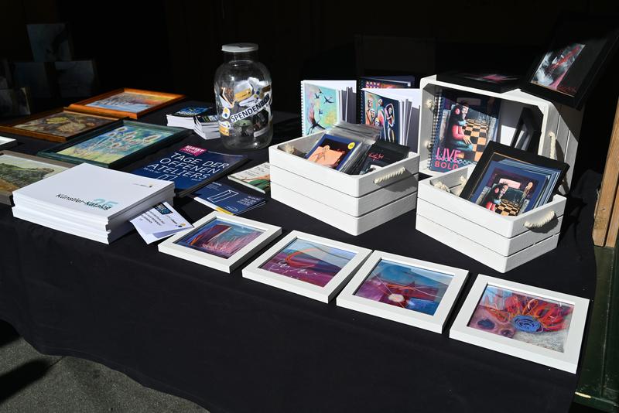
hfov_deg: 57.9
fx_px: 559
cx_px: 310
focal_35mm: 32
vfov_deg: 40.6
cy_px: 206
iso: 100
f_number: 9
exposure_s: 1/640
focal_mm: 32.5
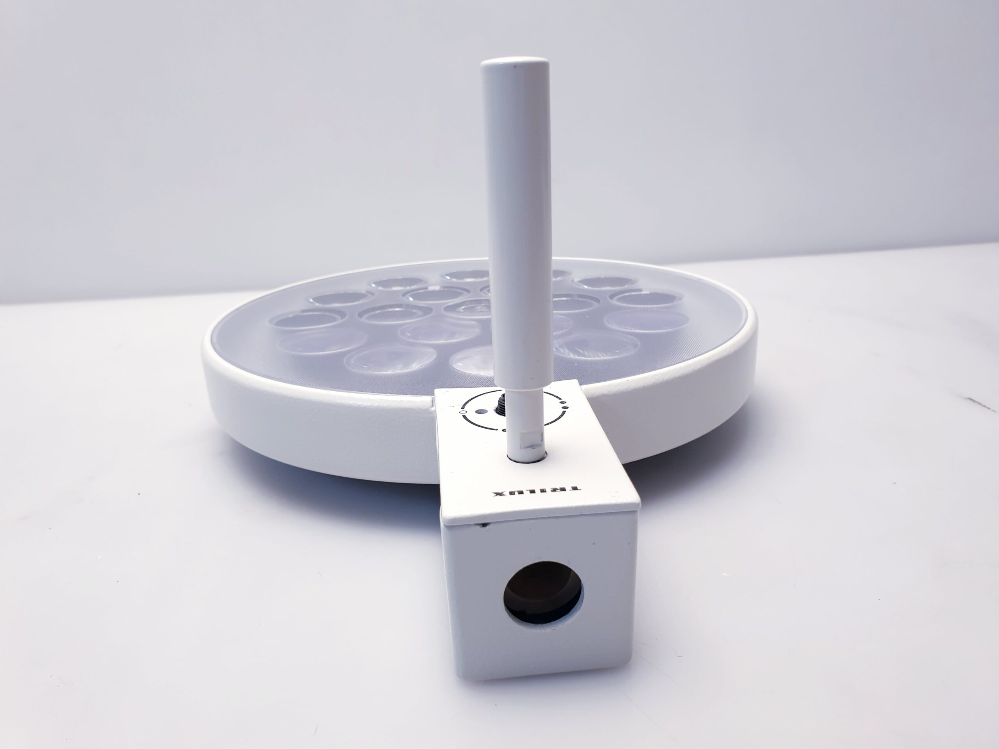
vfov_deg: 53.1
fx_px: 750
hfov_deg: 67.3
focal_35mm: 26
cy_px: 374
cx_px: 500
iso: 64
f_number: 2.4
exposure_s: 1/50
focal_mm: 4.3
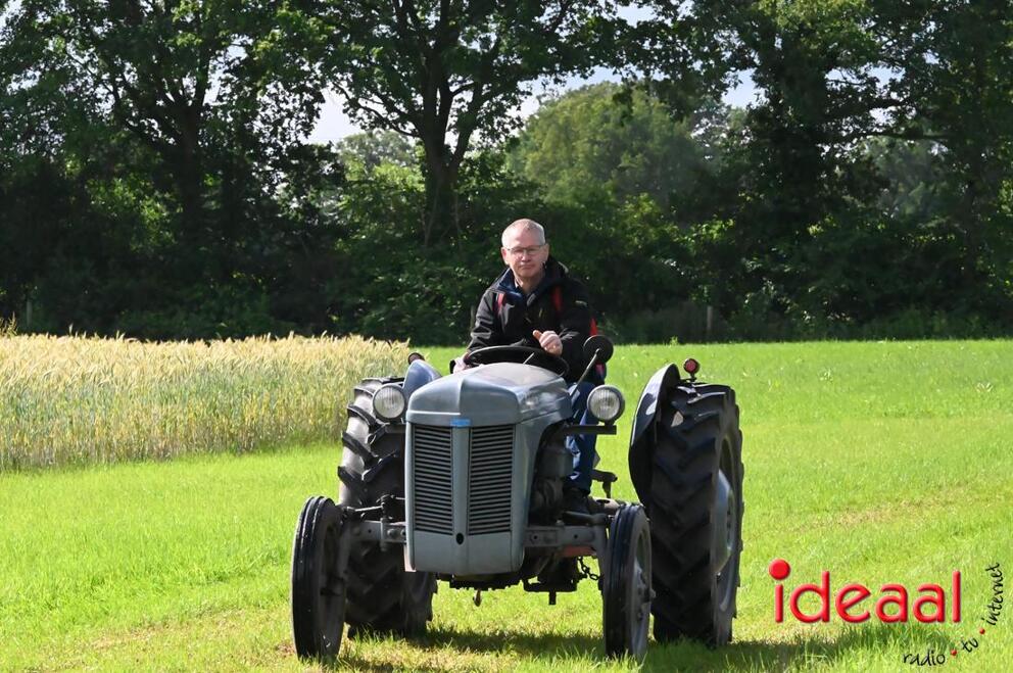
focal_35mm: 195
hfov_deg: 10.6
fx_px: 5481
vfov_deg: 7.0
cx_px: 506
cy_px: 336
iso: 32000
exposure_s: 1/8000
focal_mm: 195
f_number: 20
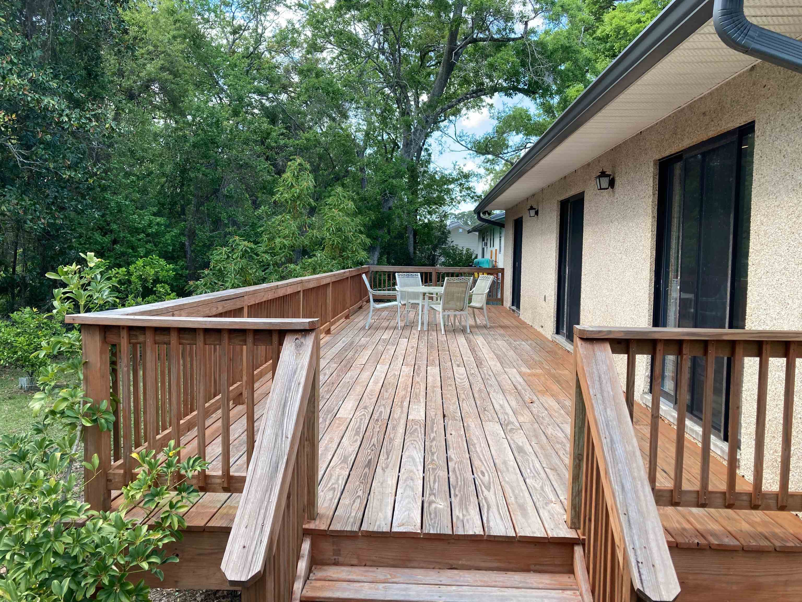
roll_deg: -1.1
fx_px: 649
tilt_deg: -2.7
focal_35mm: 28
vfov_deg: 49.7
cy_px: 301
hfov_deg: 63.4
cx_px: 401
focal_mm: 3.99
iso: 20
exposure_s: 1/319
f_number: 1.8
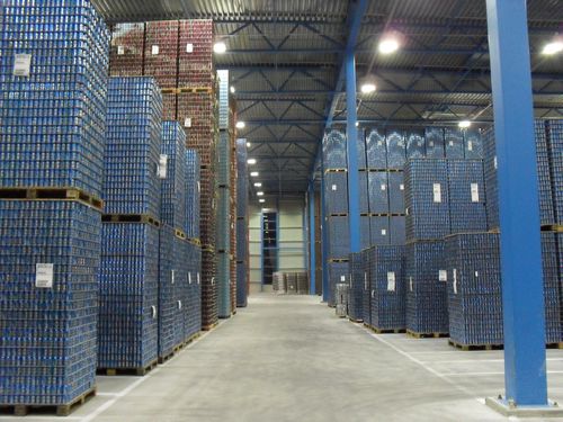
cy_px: 211
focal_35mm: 35
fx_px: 569
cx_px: 282
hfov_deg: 52.6
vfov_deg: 40.7
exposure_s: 1/15
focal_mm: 6.3
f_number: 3.2
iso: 400
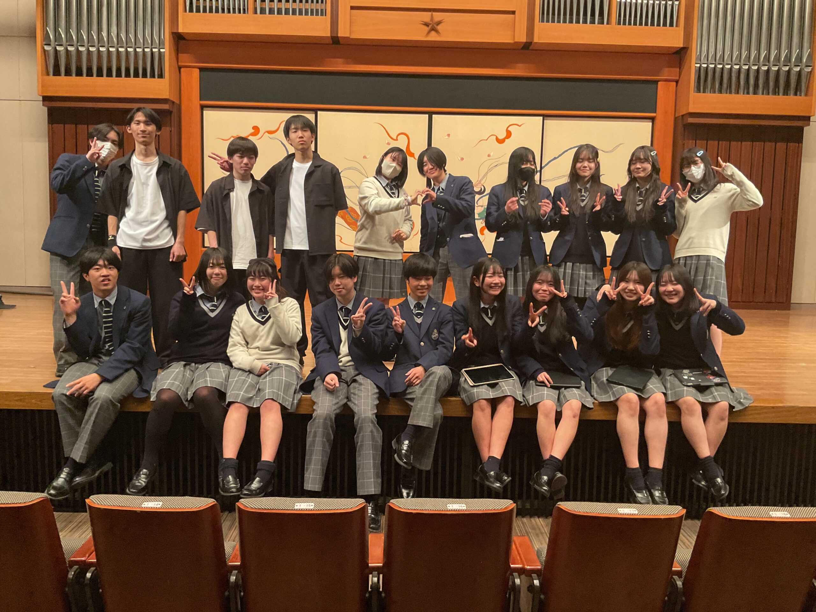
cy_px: 306
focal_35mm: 29
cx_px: 408
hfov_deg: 61.7
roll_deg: -0.7
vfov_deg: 48.2
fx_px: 684
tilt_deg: -6.7
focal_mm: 3
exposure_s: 1/50
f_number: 1.8
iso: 200
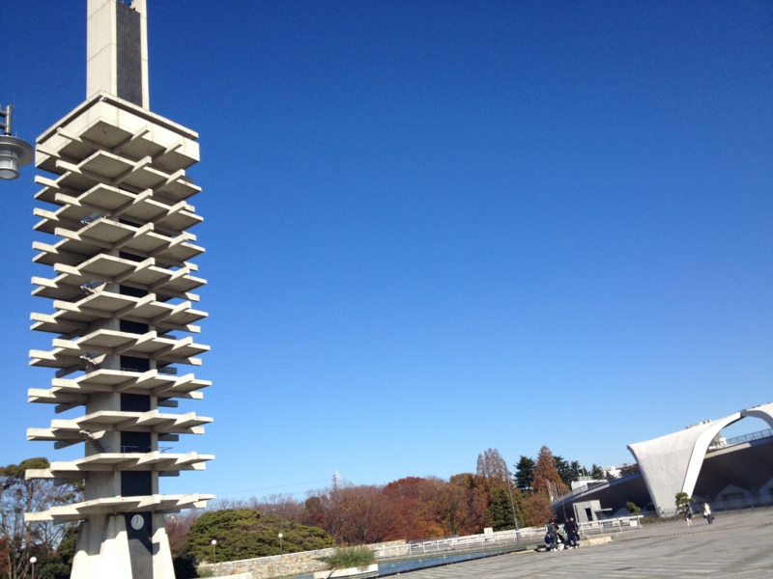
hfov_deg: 52.6
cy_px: 290
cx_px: 386
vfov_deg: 40.7
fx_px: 782
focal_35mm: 35
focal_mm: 4.28
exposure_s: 1/1842
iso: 50
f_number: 2.4
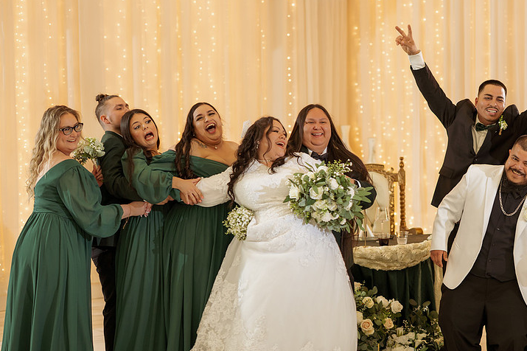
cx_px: 365
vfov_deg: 16.8
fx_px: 1185
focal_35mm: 81
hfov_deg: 24.9
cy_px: 179
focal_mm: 50
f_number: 1.8
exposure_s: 1/100
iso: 200
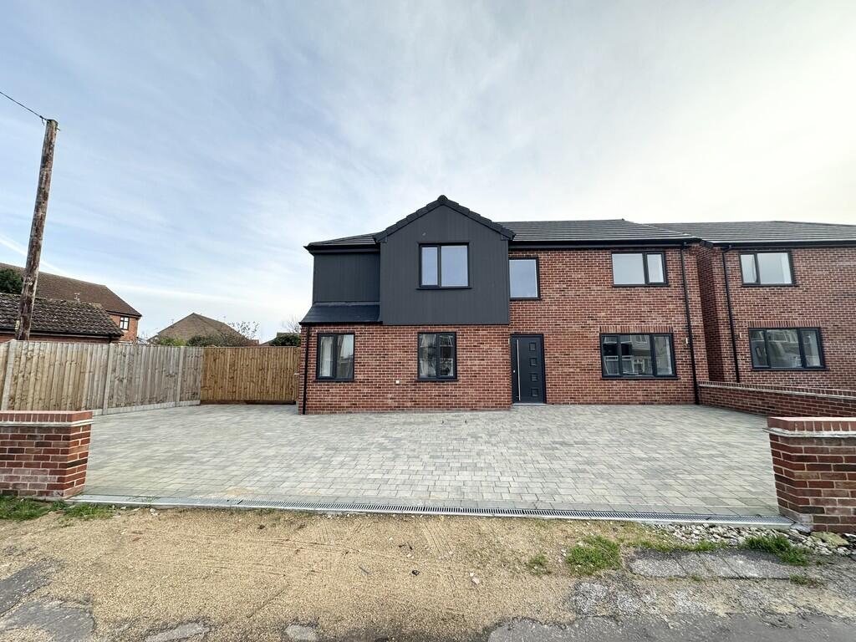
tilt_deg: +7.0
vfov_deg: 85.7
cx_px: 428
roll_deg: +0.9
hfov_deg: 102.1
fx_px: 346
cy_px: 321
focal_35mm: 14
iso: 40
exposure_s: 1/404
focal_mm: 2.22
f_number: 2.2
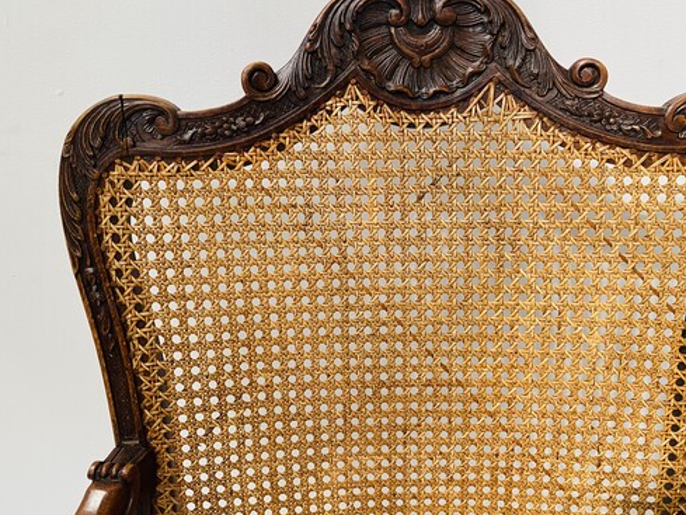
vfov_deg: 41.6
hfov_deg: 53.8
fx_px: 674
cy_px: 306
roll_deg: -1.9
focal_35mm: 34
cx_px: 387
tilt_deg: -29.0
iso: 125
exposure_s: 1/99
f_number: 1.8
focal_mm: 4.25
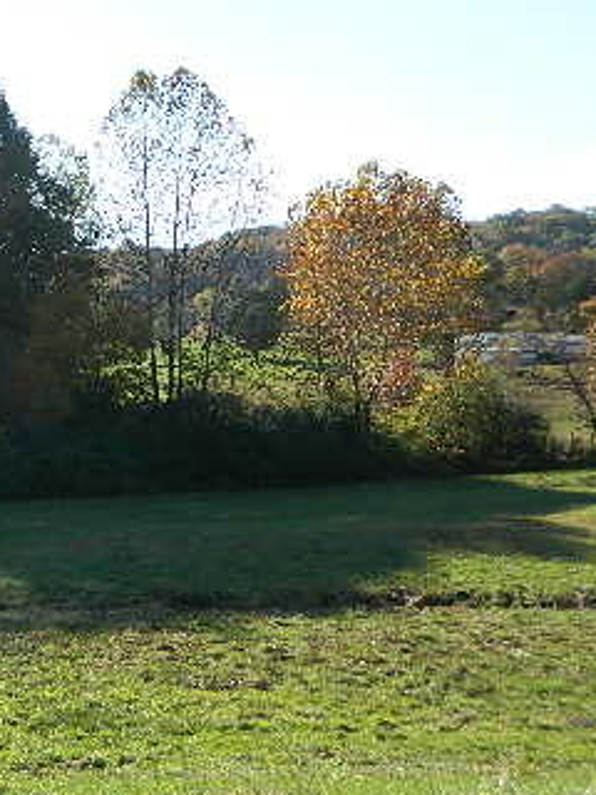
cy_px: 452
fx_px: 1423
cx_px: -129
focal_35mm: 62
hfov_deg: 21.8
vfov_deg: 31.2
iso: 80
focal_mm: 5.6
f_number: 3.2
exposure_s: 1/400
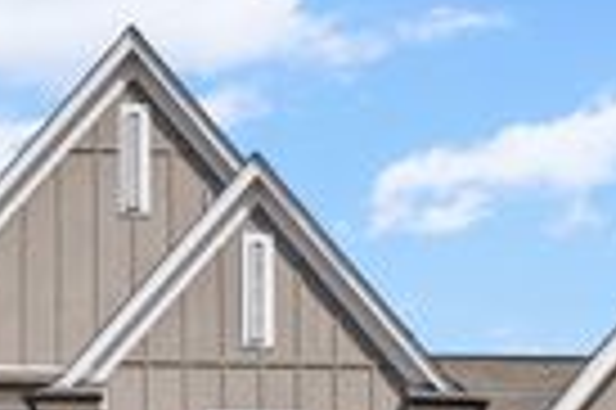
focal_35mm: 117
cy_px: 505
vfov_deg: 11.4
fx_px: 2000
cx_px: 477
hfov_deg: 17.4
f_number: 9
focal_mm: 32
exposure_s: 1/1250
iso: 800
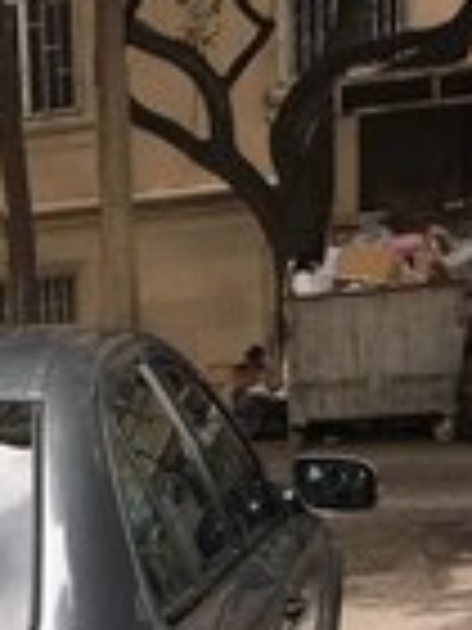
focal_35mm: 103
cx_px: -333
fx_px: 1873
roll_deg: +5.1
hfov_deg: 13.2
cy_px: 765
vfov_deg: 18.1
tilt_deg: -13.6
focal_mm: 4.15
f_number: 2.2
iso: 32
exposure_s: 1/100
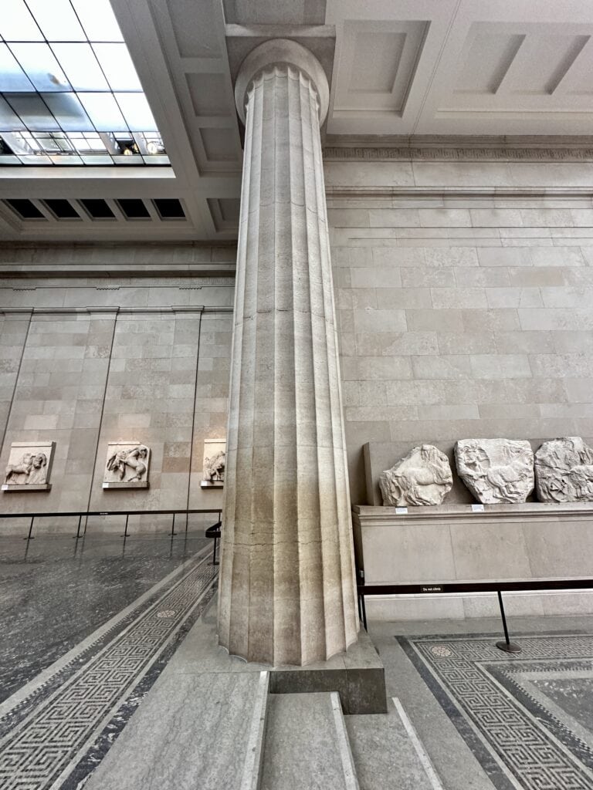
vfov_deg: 102.1
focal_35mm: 14
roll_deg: +0.8
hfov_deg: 85.7
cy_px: 395
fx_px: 320
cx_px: 296
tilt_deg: +16.1
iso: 250
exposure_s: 1/100
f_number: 2.2
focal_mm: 2.22
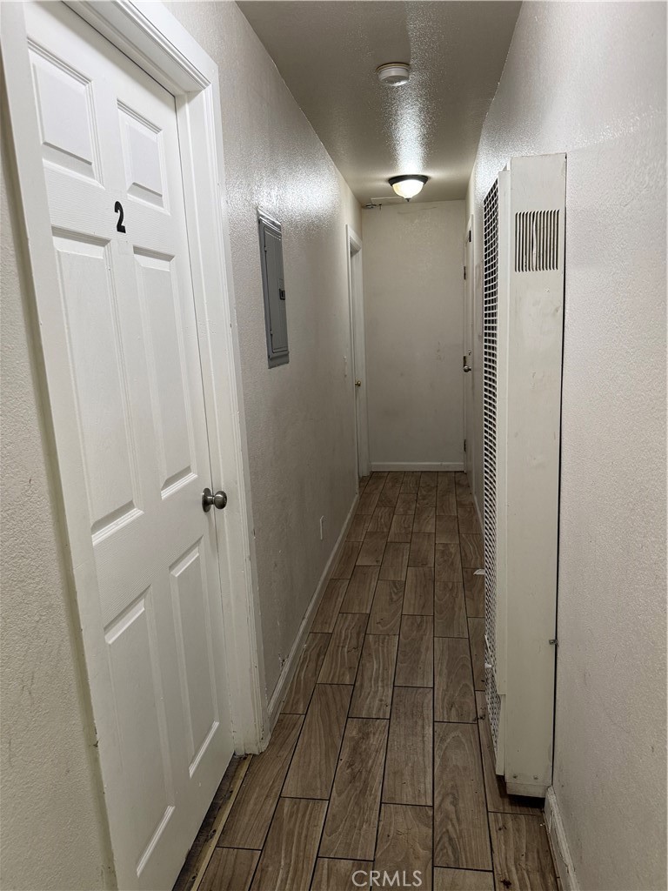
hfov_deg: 56.8
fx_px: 618
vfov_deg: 71.6
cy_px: 446
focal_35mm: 24
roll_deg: +2.3
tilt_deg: -9.7
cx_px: 334
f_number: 1.78
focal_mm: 6.76
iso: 200
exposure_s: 1/60
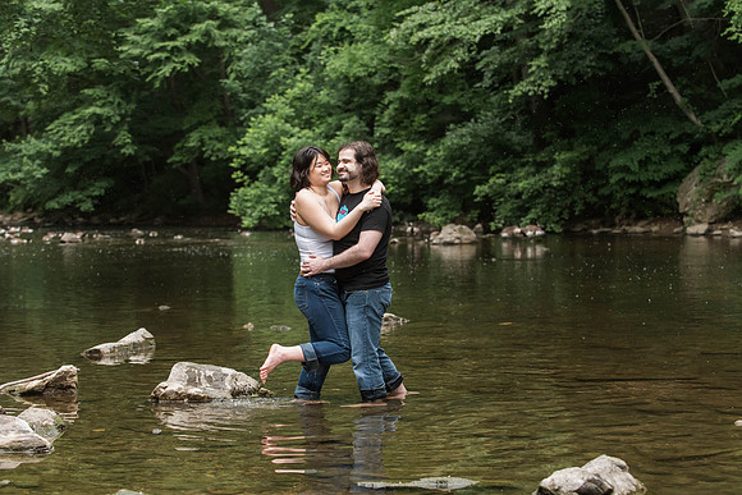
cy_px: 244
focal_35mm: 80
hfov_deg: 25.4
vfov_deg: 17.1
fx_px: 1646
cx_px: 372
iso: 1600
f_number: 4
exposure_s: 1/250
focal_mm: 75
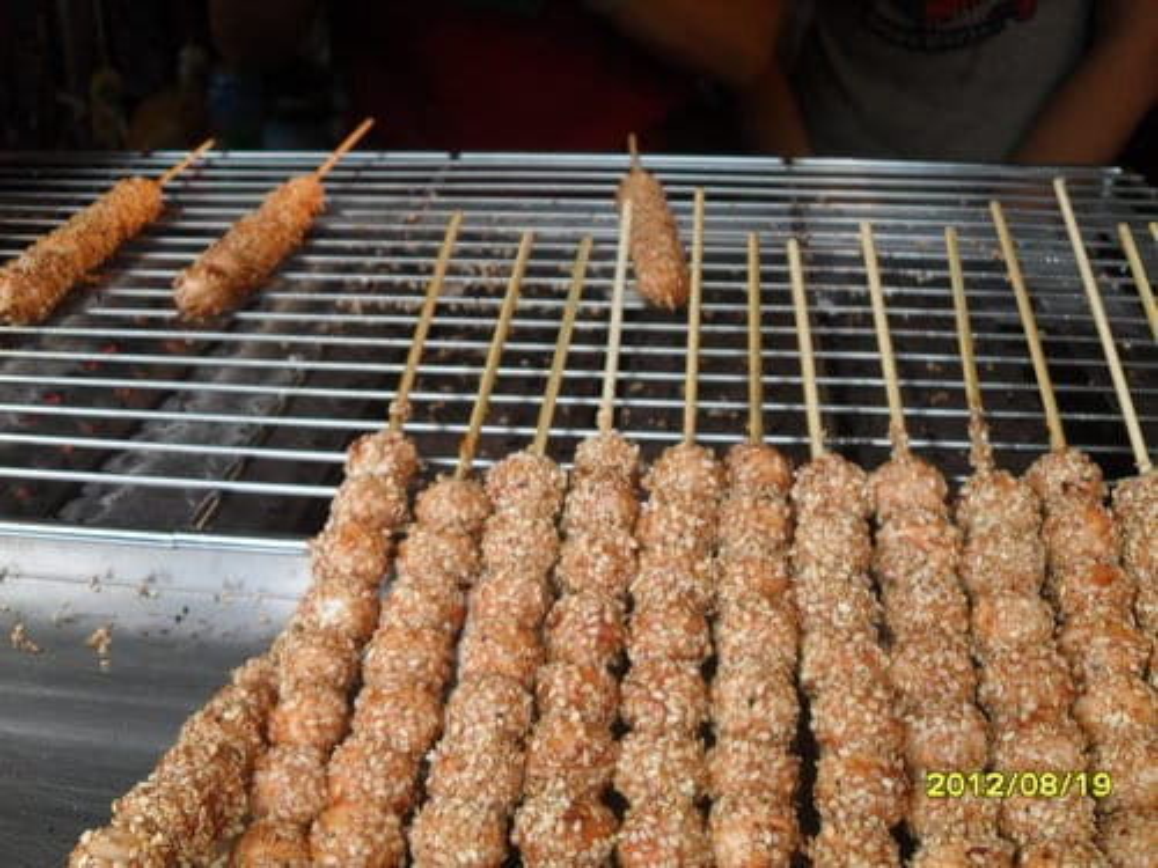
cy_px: 434
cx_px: 579
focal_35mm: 35
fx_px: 1171
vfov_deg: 40.7
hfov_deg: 52.6
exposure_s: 1/250
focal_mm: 6.2
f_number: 2.8
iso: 120
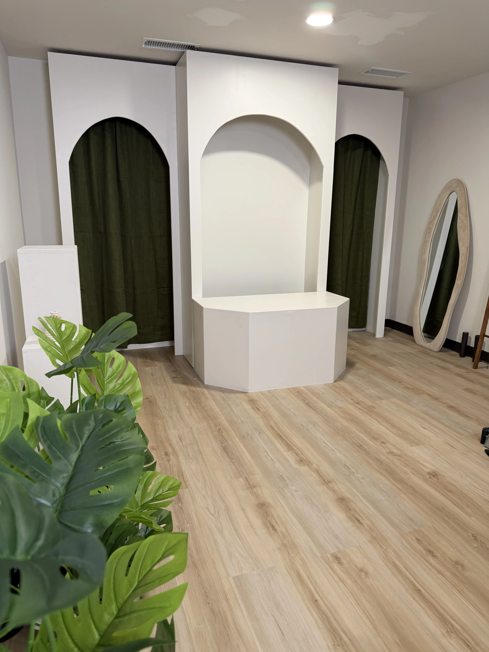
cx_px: 244
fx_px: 452
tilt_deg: -13.4
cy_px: 326
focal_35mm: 24
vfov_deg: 71.6
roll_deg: -0.6
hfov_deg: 56.8
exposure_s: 1/60
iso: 125
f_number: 1.78
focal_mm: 6.76
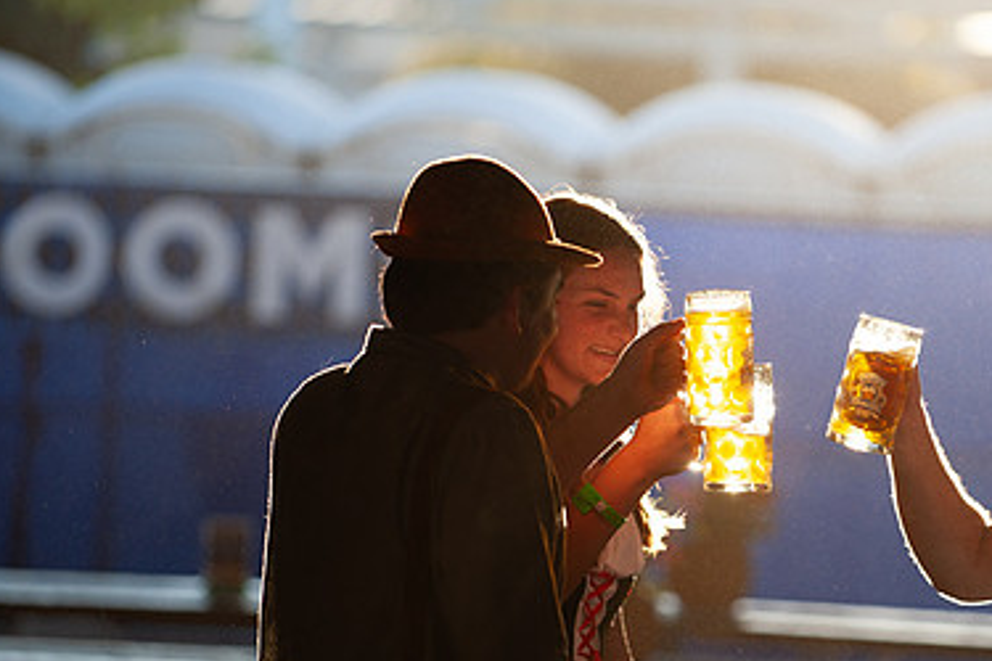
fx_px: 7247
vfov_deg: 5.2
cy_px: 457
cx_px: 730
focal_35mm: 263
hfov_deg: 7.8
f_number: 2.8
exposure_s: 1/400
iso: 200
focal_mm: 170
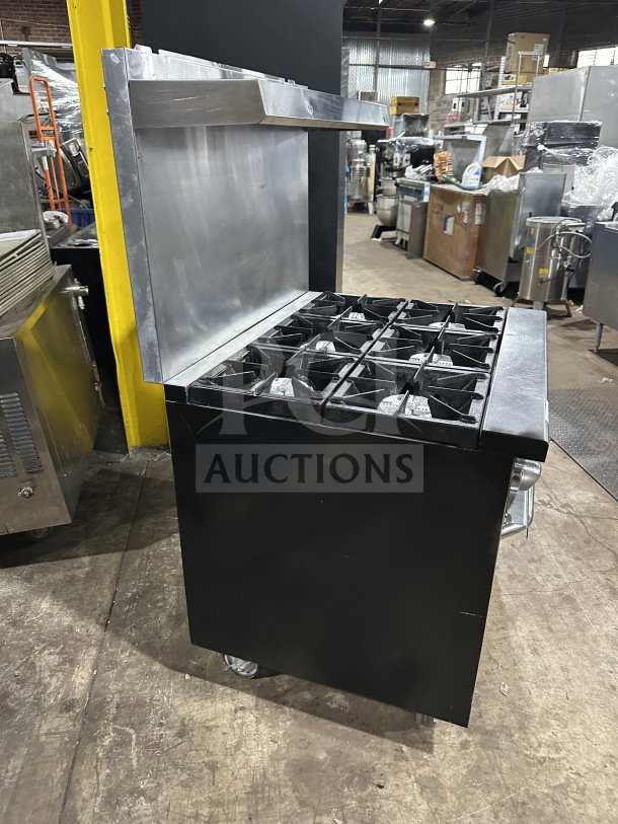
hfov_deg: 56.8
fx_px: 571
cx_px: 309
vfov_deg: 71.6
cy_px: 412
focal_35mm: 24
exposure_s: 1/60
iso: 500
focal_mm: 6.86
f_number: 1.78
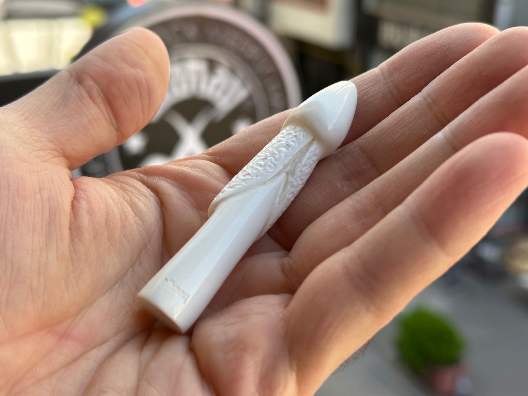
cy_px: 198
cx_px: 264
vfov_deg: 30.3
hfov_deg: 39.7
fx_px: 732
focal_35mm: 48
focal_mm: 6.86
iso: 64
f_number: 1.78
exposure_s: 1/399
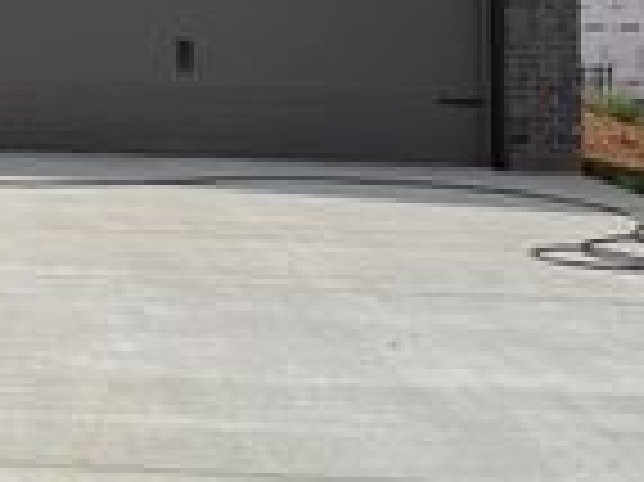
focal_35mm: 84
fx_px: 1561
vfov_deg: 16.8
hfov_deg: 21.6
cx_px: -135
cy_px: -83
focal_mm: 6.76
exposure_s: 1/6711
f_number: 1.78
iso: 80
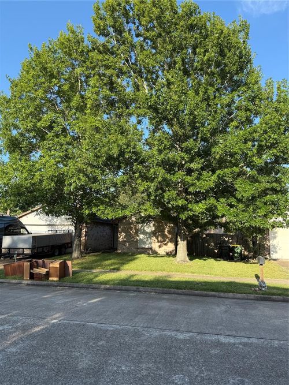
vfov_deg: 71.6
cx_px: 144
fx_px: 267
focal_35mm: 24
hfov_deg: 56.8
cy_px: 192
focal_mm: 6.76
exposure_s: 1/1091
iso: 80
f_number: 1.78
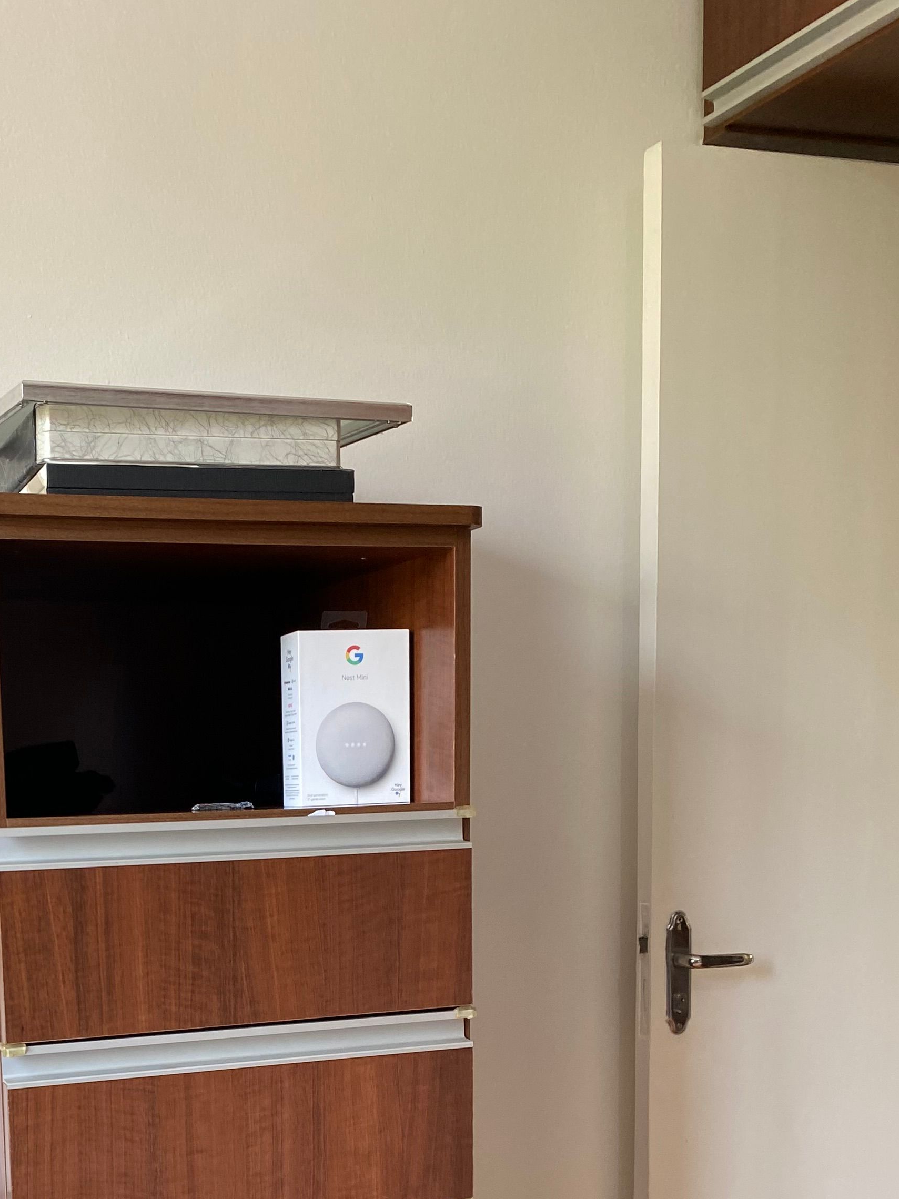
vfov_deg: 39.2
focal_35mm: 46
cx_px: 155
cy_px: 1001
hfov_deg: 30.6
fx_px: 1593
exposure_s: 1/121
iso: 100
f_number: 1.8
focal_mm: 4.25
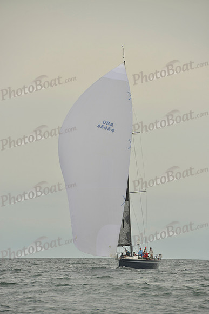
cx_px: 104
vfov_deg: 10.3
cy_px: 157
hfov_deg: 6.9
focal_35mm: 200
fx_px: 1740
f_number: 8
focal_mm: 200
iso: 400
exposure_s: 1/1250
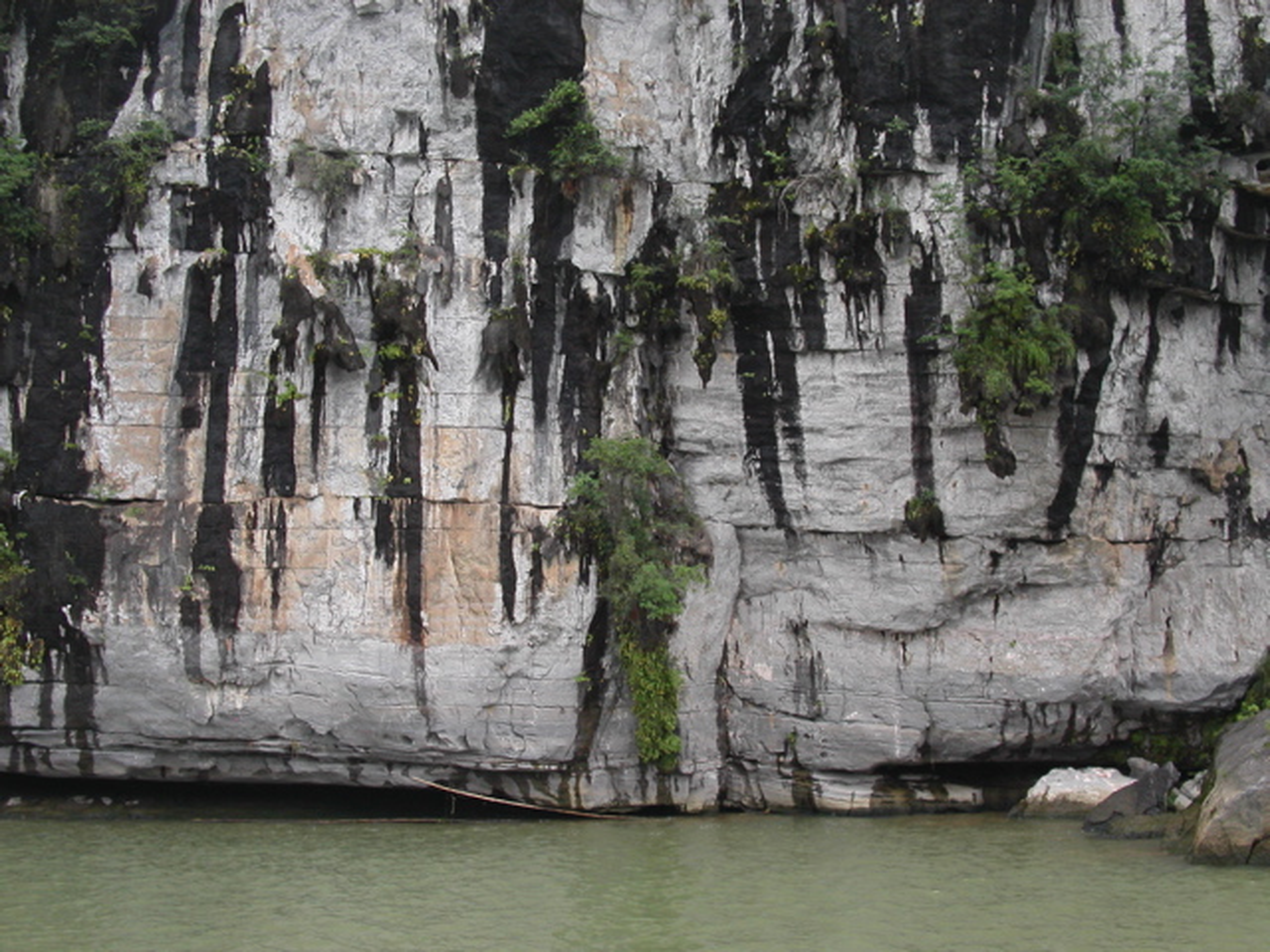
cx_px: 635
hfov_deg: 49.0
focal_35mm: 38
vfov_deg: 37.7
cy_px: 476
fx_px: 1394
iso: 100
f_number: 4
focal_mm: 7.8
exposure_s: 1/90
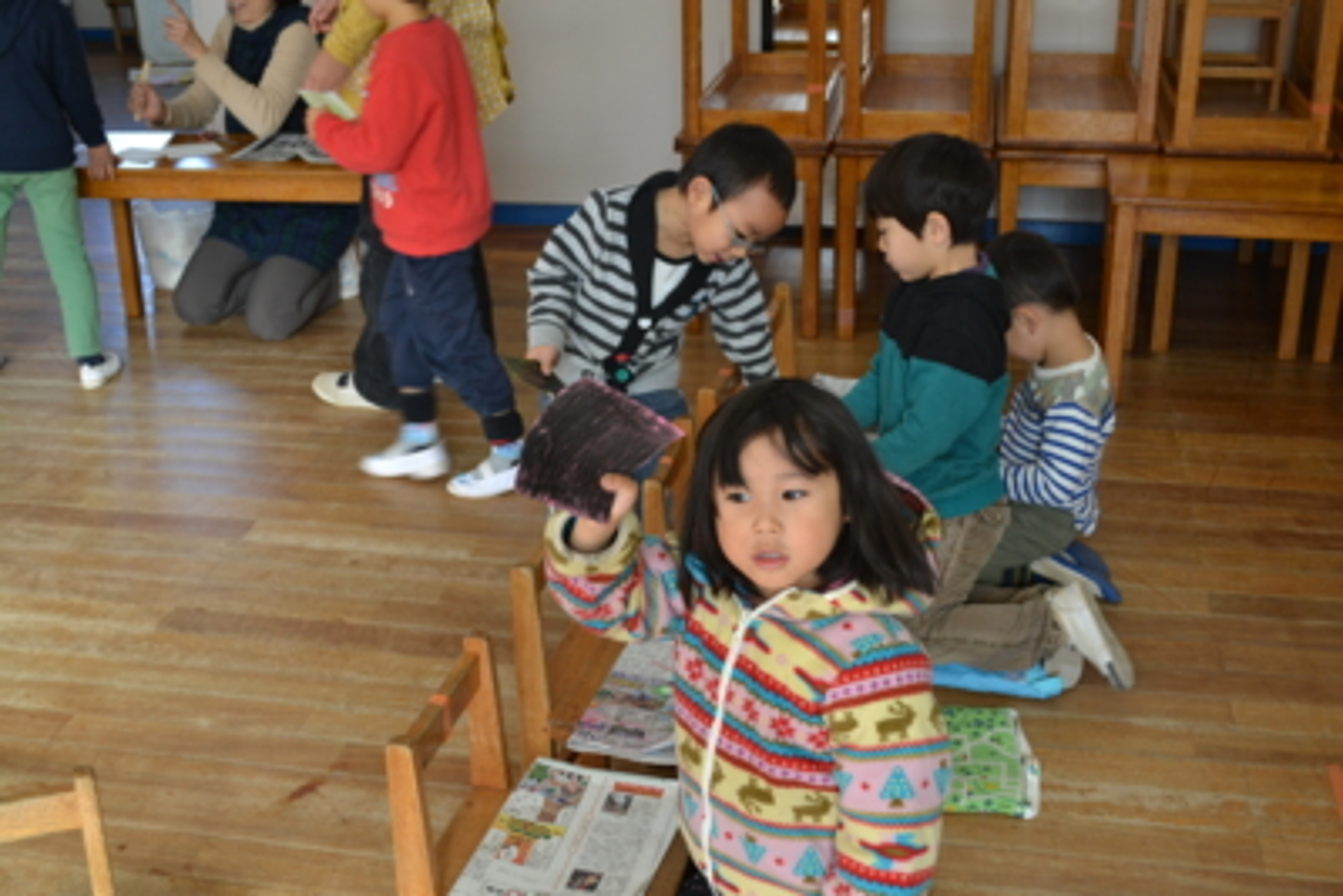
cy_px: 448
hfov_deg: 44.9
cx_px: 672
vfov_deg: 30.9
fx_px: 1623
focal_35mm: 44
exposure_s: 1/100
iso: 400
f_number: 4.8
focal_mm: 29
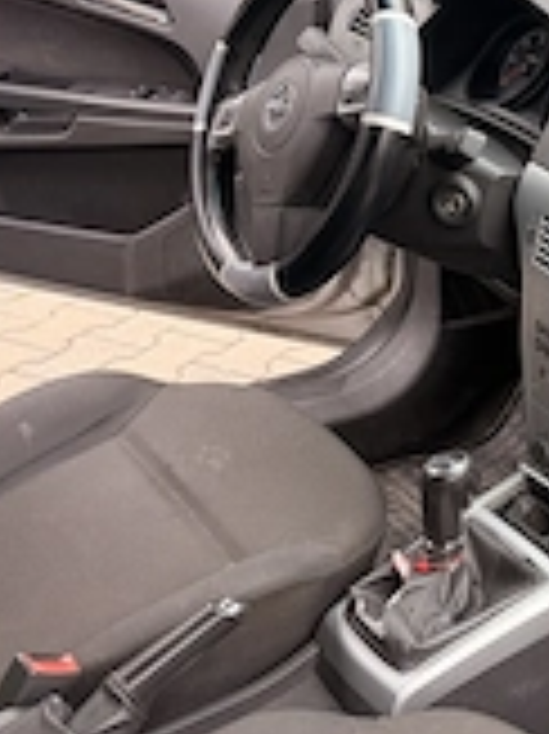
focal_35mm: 64
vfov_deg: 30.3
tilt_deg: -27.4
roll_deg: -3.4
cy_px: 365
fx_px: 1355
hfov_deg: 21.4
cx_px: 644
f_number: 1.6
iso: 125
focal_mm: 5.96
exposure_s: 1/109
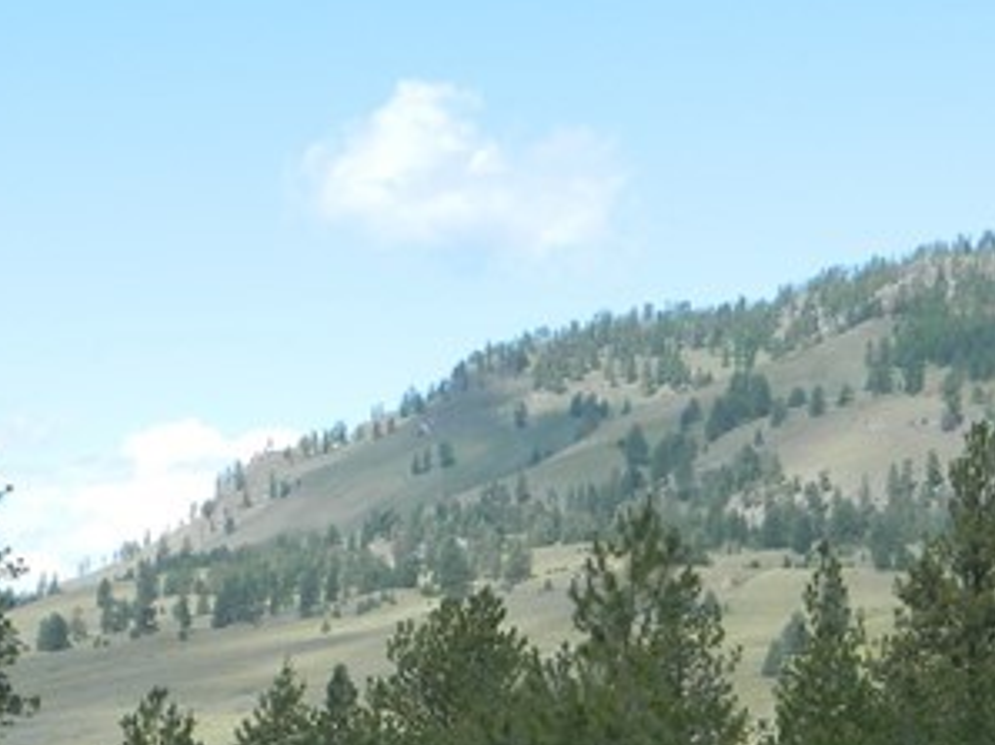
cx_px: 381
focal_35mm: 141
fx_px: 4050
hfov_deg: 14.0
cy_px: 872
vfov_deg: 10.3
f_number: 3.5
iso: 80
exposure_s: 1/500
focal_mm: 7.3
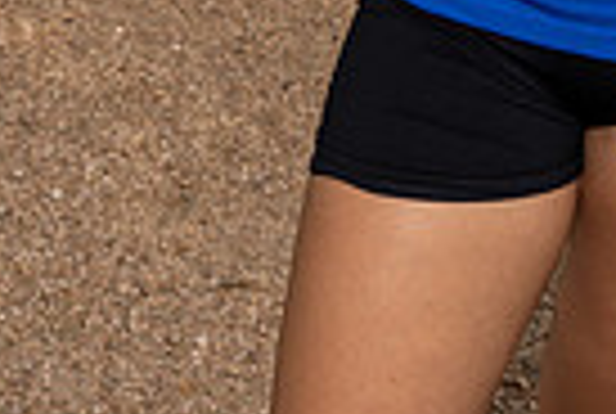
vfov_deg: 10.4
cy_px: -518
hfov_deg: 17.0
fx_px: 2023
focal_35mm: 118
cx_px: 567
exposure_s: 1/250
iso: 100
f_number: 8
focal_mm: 36
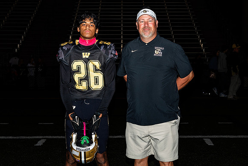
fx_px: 502
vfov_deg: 18.7
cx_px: 131
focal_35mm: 73
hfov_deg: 27.8
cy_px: 82
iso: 320
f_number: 5
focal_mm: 40
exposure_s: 1/200
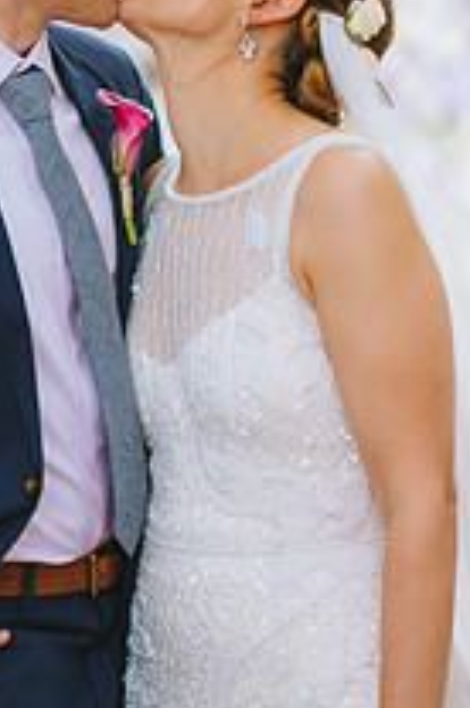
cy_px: 303
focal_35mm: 184
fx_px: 3615
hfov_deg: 7.4
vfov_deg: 11.2
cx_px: 90
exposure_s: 1/640
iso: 400
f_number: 1.6
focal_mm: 85
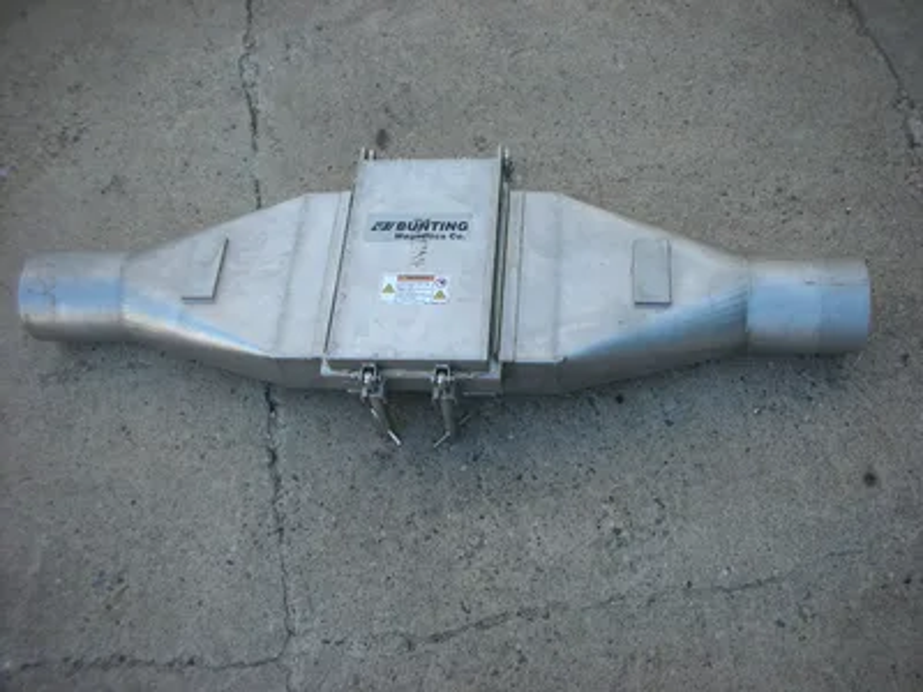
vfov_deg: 40.7
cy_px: 346
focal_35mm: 35
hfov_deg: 52.6
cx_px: 462
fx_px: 933
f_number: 3
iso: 50
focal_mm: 5.8
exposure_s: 1/139
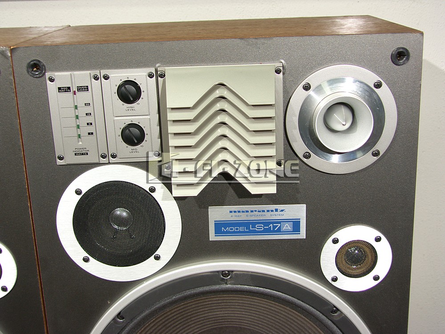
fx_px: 578
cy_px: 167
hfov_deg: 42.1
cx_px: 222
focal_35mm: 45
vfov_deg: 32.2
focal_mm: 11.5
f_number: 2.5
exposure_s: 1/50
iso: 50
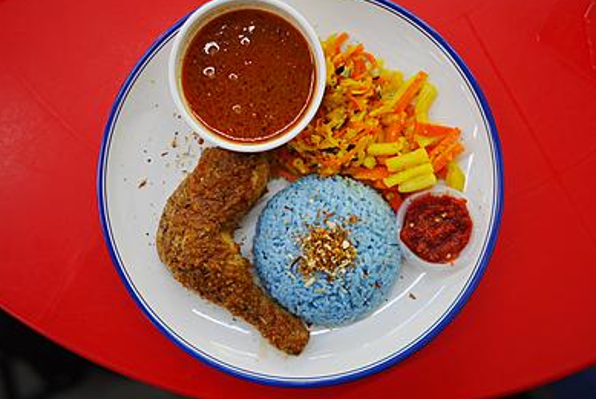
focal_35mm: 37
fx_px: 613
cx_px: 296
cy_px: 197
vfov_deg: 36.0
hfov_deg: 51.9
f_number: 1.4
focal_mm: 24
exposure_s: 1/160
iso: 100
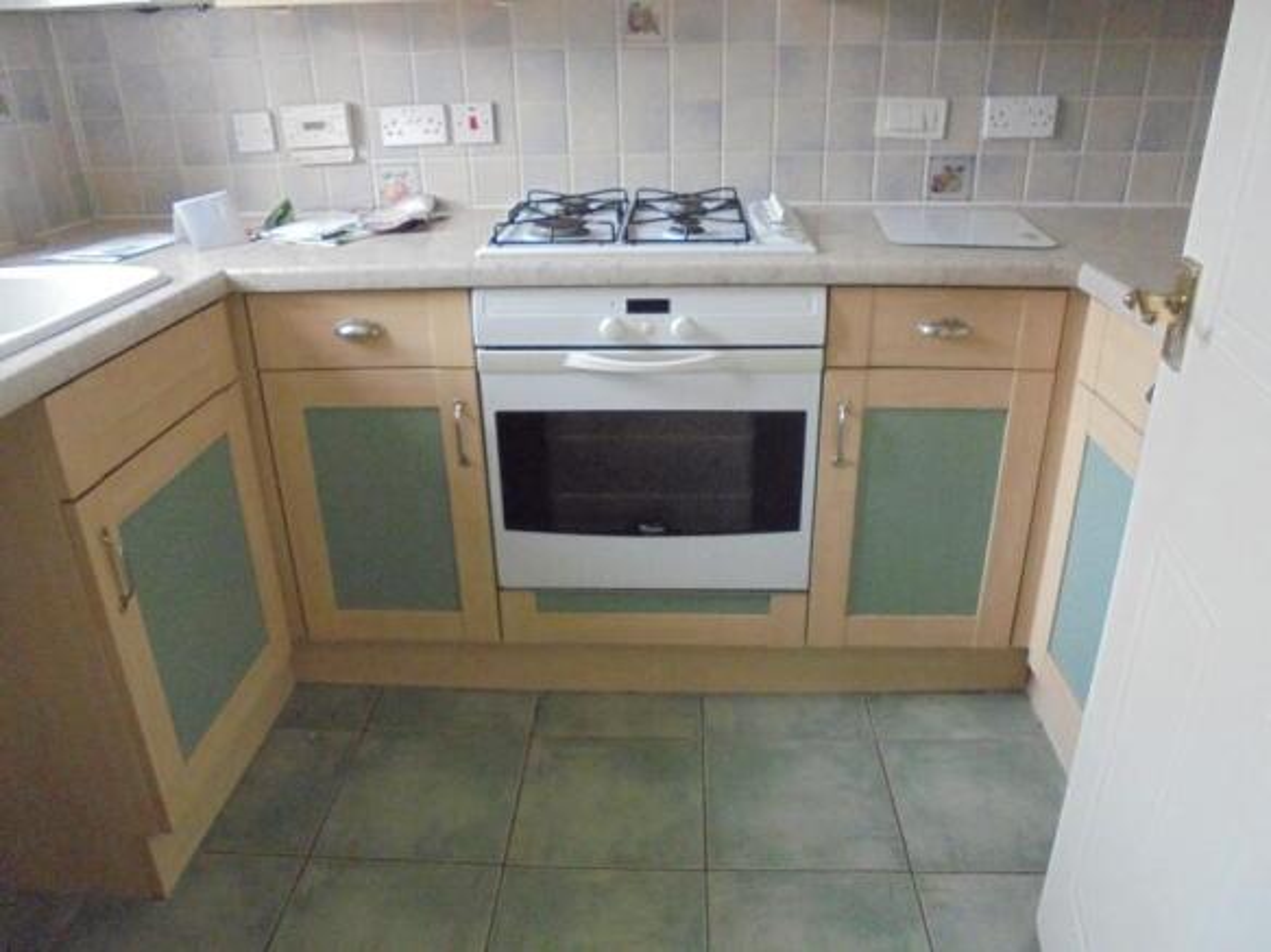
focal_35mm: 26
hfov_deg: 67.3
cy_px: 476
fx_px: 954
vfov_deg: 53.0
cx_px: 636
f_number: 3.5
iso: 800
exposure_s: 1/80
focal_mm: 4.6
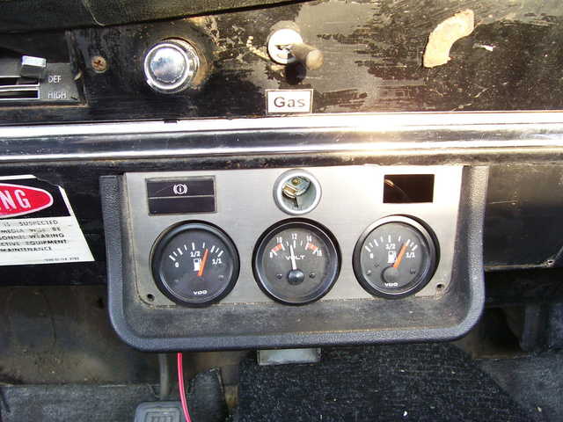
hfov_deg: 54.0
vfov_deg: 41.8
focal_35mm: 34
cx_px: 282
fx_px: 553
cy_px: 211
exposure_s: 1/30
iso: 100
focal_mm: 5.6
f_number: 2.7
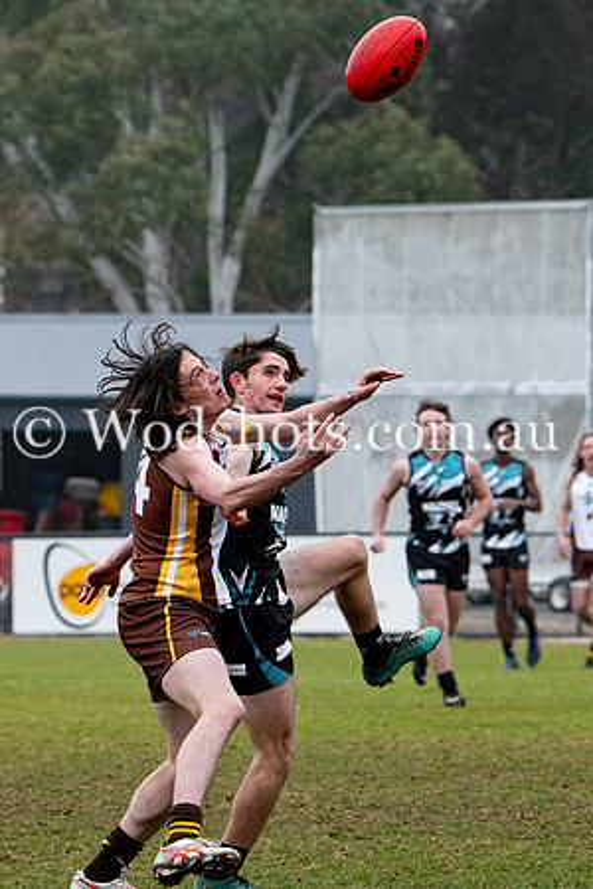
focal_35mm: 439
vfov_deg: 4.7
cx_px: 218
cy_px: 365
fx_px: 10835
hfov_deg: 3.1
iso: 450
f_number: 4
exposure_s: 1/800
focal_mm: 122
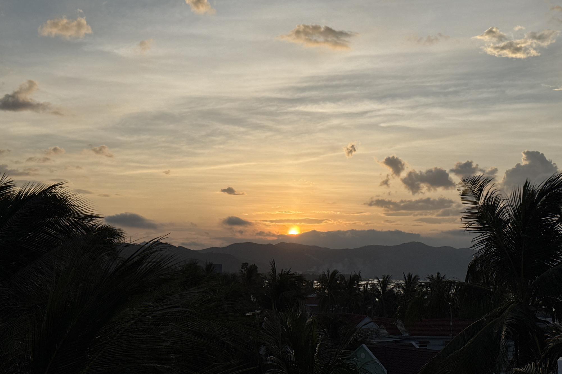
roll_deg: -1.2
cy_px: 164
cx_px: 281
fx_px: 780
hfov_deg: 39.6
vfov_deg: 27.0
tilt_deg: +8.8
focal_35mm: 50
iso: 64
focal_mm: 6.76
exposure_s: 1/7874
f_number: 1.78
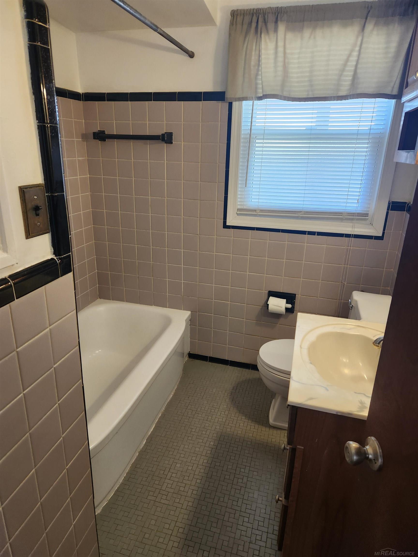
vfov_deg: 73.9
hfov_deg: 58.9
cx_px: 209
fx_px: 370
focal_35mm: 23
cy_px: 278
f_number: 1.8
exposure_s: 1/120
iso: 200
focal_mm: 5.4
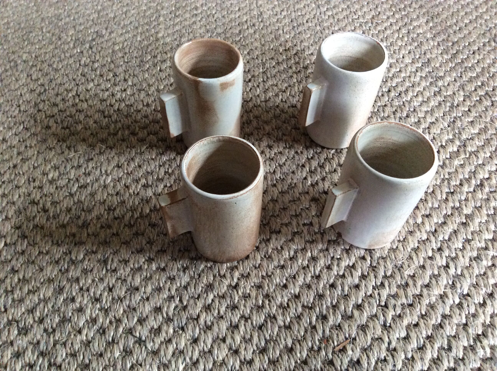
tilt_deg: -52.4
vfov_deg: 44.1
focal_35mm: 32
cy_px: 186
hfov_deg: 56.9
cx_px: 248
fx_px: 459
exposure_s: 1/25
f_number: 2.4
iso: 250
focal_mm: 3.3
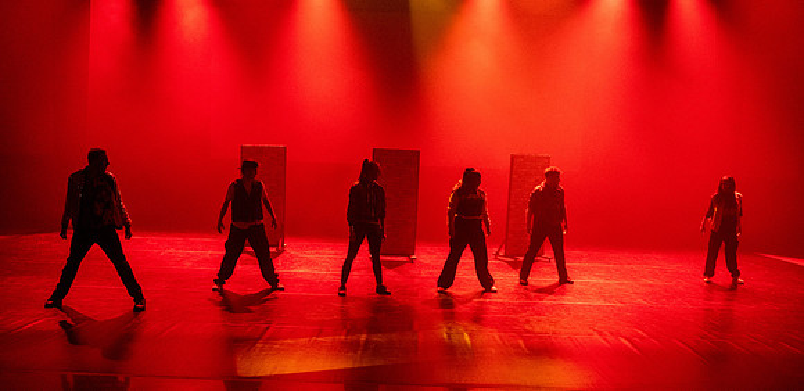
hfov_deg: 54.0
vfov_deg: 27.8
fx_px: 789
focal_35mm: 38
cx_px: 406
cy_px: 227
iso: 11400
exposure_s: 1/100
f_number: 2.8
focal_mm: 35
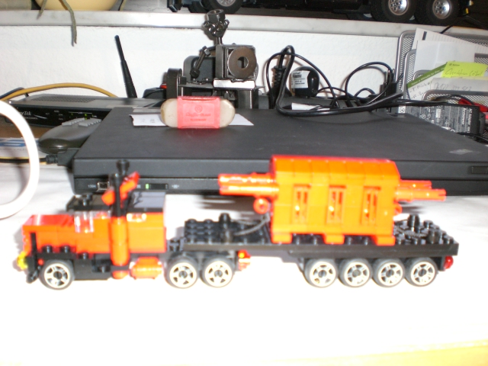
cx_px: 244
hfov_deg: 49.0
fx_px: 536
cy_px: 183
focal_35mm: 38
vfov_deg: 37.7
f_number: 3.1
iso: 200
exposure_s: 1/60
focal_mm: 6.3
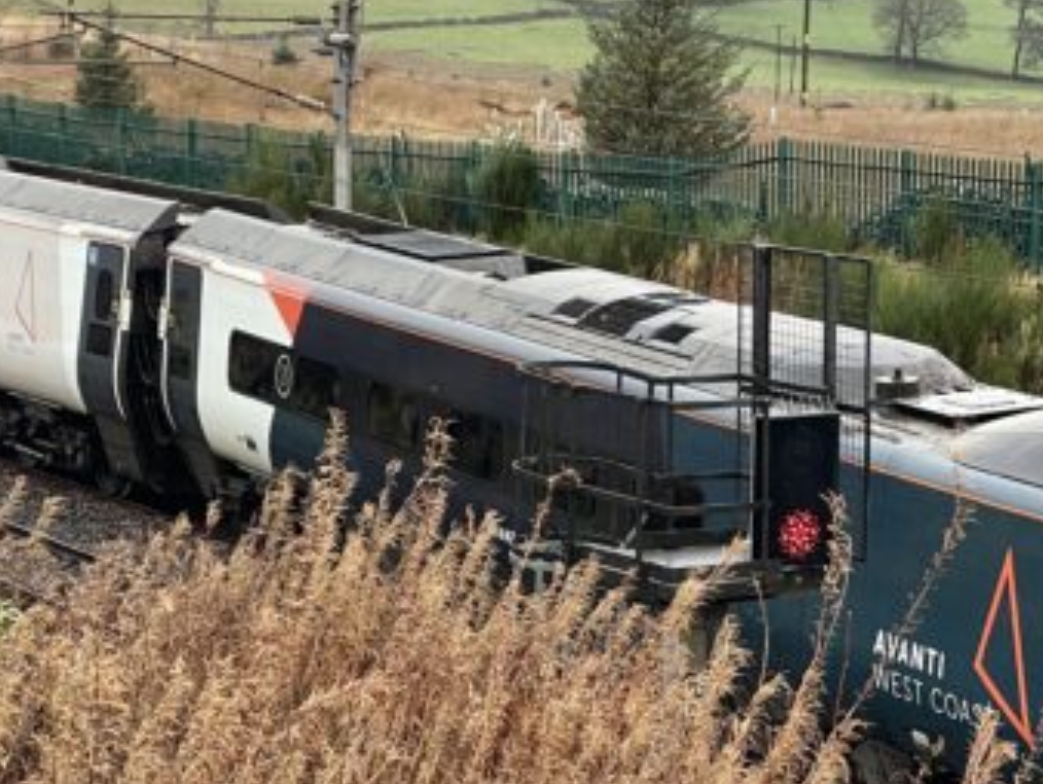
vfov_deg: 12.0
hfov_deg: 15.9
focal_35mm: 123
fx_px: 3709
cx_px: 867
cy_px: 590
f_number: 2
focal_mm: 6
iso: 25
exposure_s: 1/156
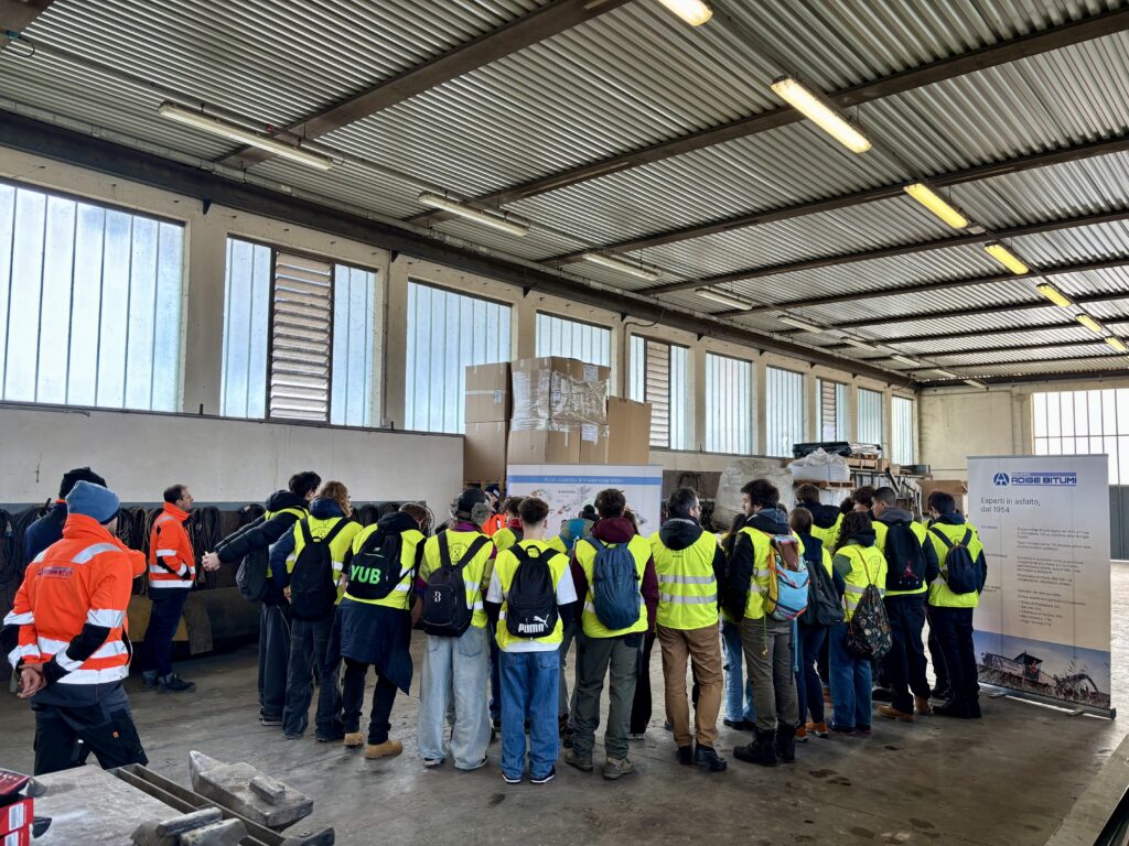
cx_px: 564
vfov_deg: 53.1
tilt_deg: +4.2
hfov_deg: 67.3
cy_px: 423
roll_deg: -0.6
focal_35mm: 26
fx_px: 848
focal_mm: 5.96
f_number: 1.6
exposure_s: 1/100
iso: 32
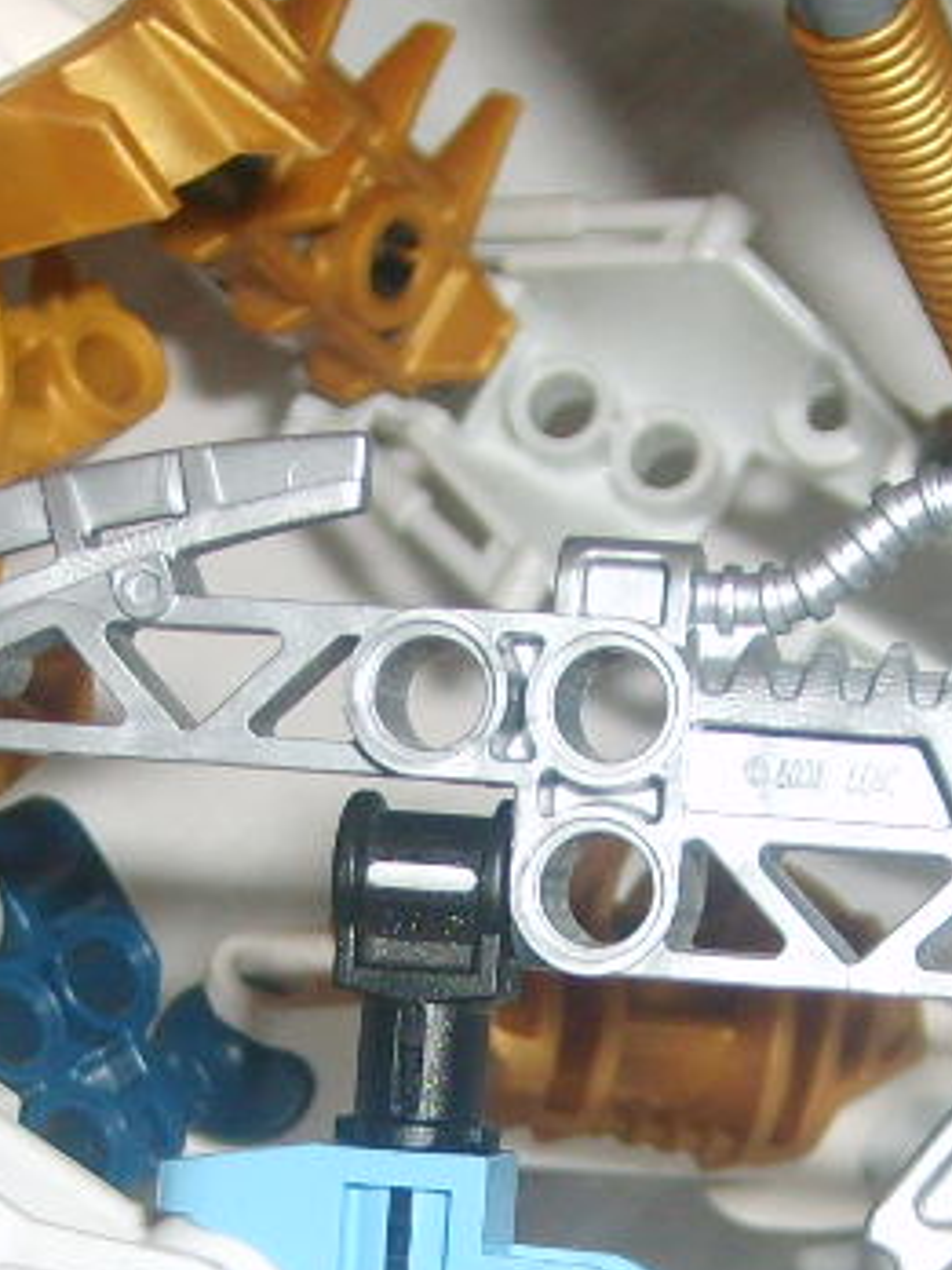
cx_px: 573
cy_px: 1226
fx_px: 3777
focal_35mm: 103
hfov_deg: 14.4
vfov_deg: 18.6
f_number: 2.8
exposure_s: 1/45
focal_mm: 5.8
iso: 100
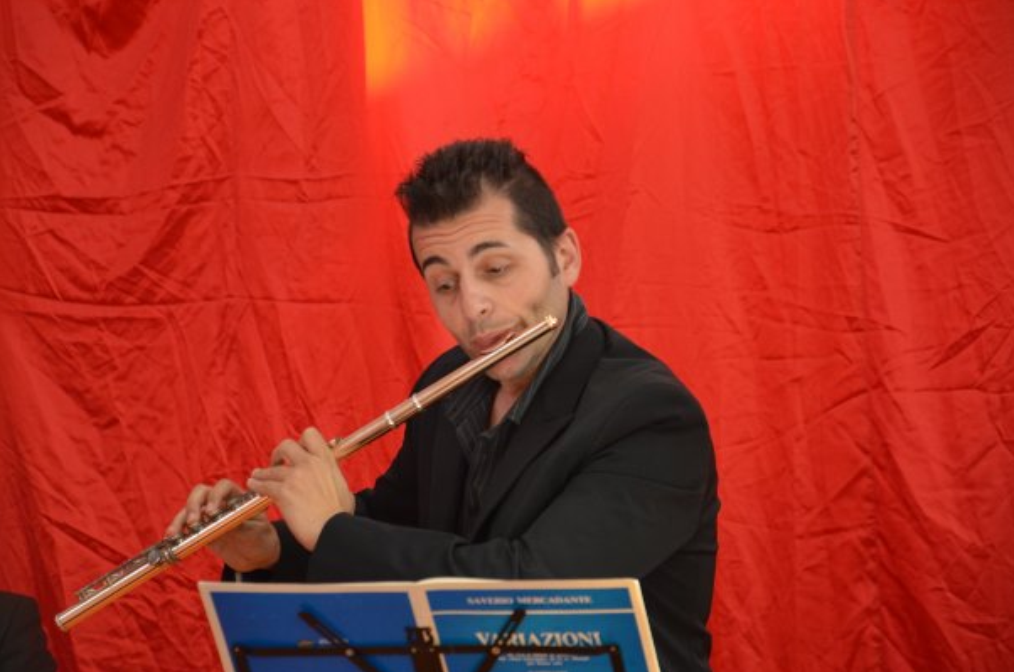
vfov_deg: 8.2
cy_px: 350
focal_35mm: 168
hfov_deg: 12.3
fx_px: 4710
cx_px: 483
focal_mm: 105
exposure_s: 1/60
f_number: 5.6
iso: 1100
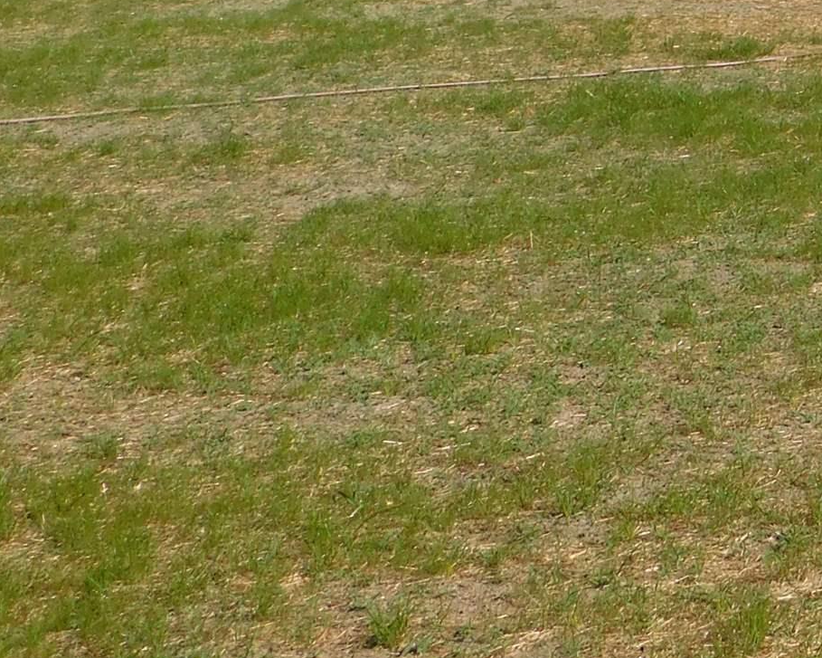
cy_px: -314
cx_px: 1344
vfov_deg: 11.2
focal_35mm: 132
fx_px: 3211
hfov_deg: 13.5
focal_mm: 7.1
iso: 125
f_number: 7.2
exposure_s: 1/400
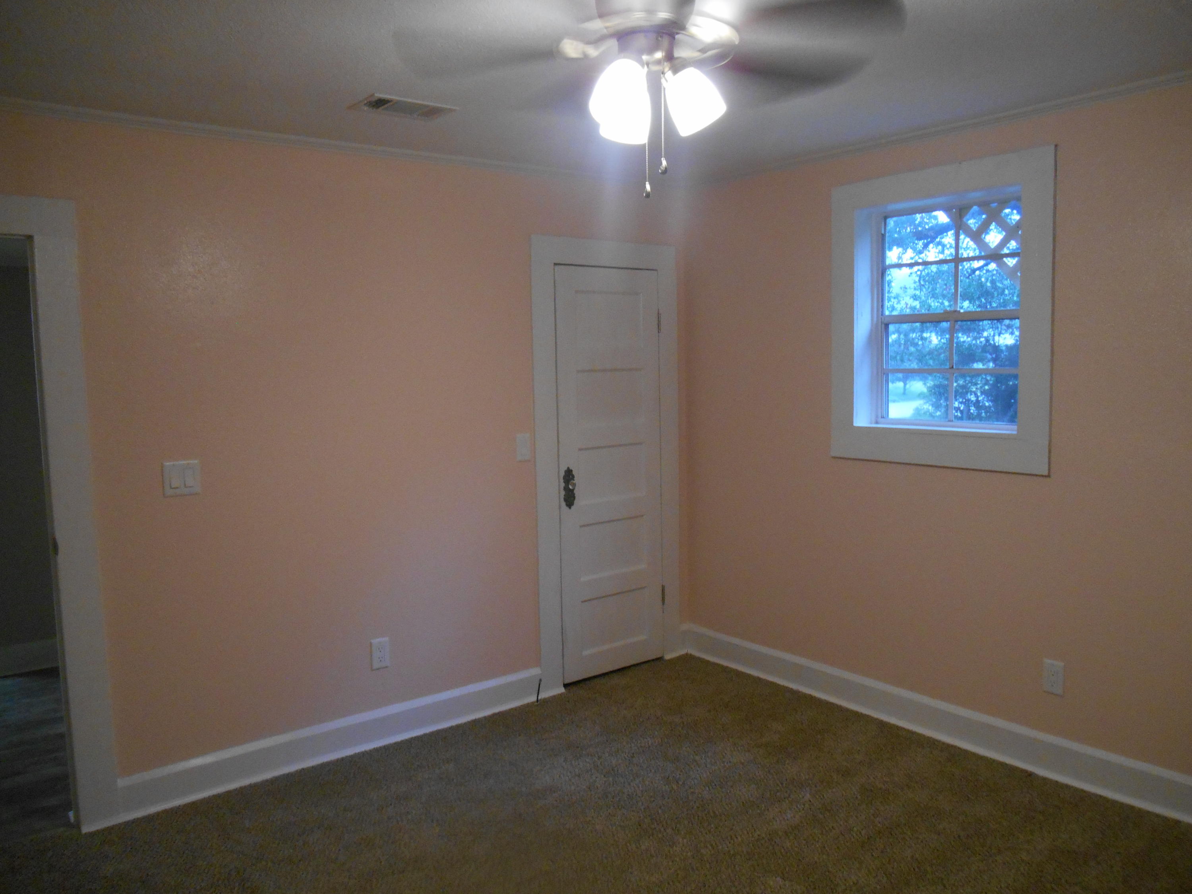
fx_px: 895
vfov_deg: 53.1
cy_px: 447
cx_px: 596
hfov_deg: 67.3
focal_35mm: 26
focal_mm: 4.7
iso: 400
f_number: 3.4
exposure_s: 1/30
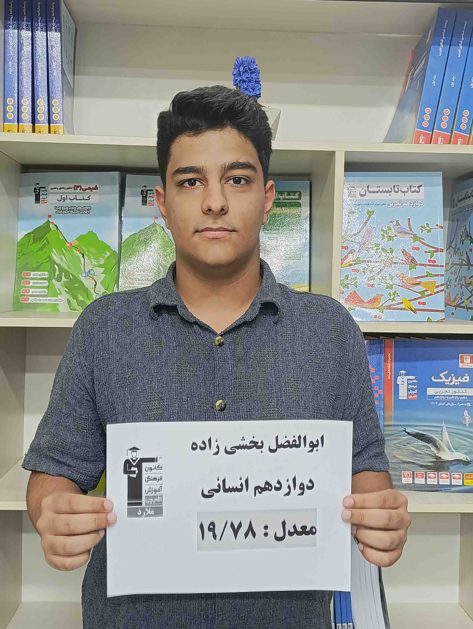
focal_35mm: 41
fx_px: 745
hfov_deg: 35.2
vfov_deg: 45.7
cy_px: 314
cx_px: 236
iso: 1000
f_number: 1.65
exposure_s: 1/50
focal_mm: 6.14
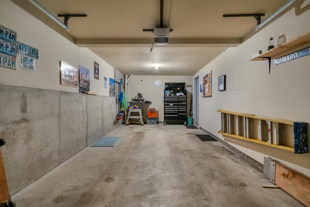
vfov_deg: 73.7
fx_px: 138
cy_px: 104
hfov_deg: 96.7
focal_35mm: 16
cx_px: 155
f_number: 8
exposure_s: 1/30
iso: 10000
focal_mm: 16
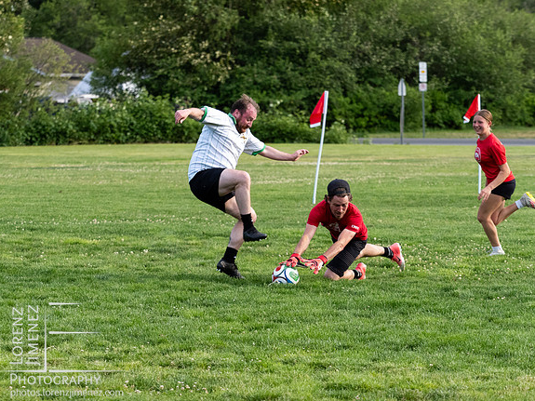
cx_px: 226
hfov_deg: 9.0
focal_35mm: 221
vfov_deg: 6.7
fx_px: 3415
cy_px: 232
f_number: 4.5
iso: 800
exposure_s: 1/1250
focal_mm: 95
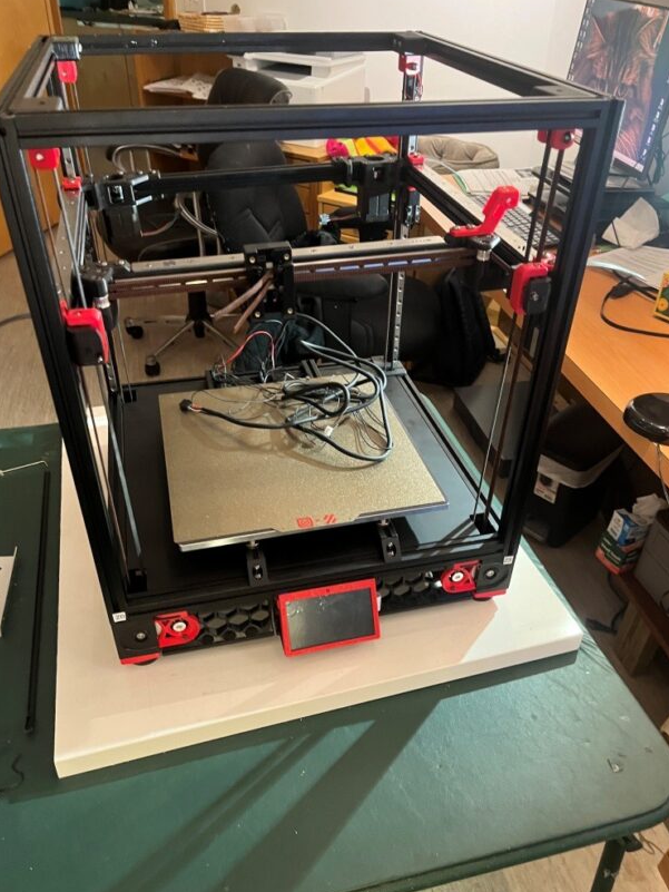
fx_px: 696
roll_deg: -1.0
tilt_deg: -36.8
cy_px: 452
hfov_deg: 51.4
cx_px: 325
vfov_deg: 65.3
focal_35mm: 27
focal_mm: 5.1
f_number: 1.6
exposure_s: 1/40
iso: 500
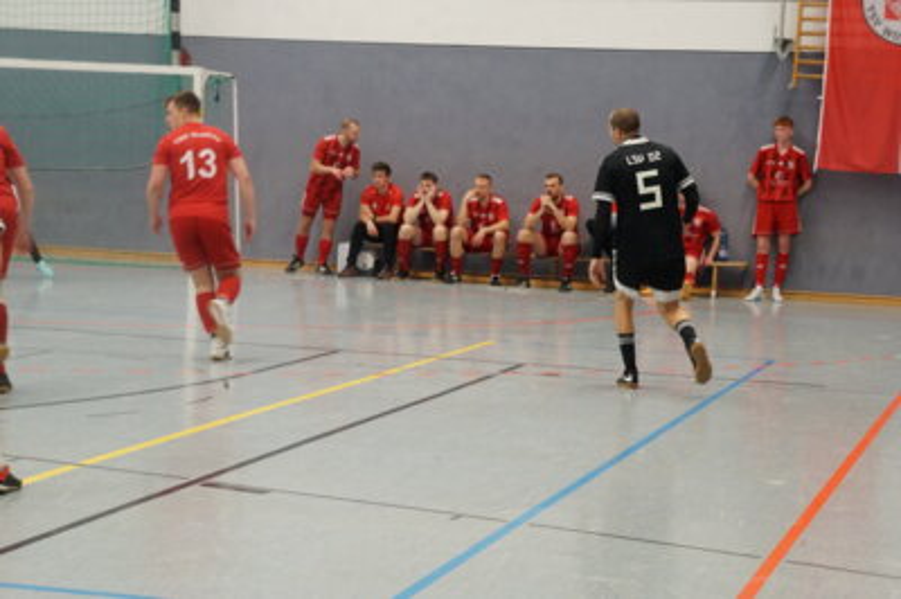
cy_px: 300
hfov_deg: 24.6
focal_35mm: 82
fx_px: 2063
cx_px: 450
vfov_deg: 16.5
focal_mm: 55
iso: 2000
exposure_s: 1/100
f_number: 5.6
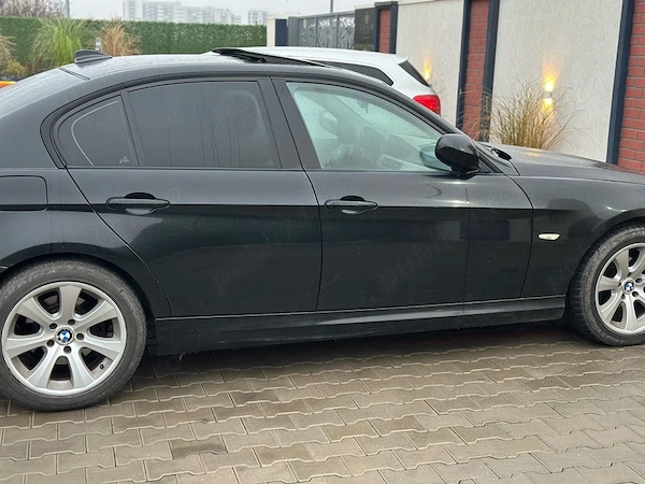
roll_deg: -1.4
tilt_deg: -11.9
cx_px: 322
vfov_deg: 30.3
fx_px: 894
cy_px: 242
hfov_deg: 39.7
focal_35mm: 48
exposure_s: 1/50
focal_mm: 6.86
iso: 250
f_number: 1.78
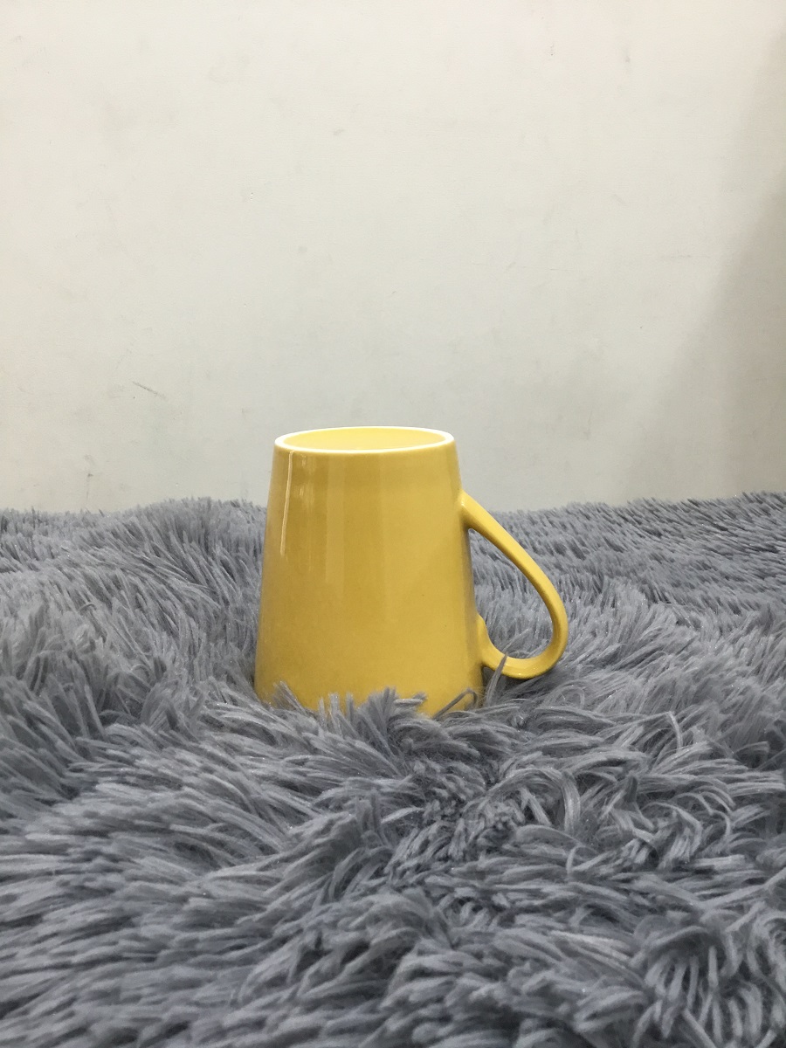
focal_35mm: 31
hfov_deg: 45.4
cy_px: 524
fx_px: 939
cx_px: 393
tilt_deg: -12.6
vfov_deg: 58.4
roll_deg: +1.9
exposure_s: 1/33
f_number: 2.4
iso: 100
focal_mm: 3.3
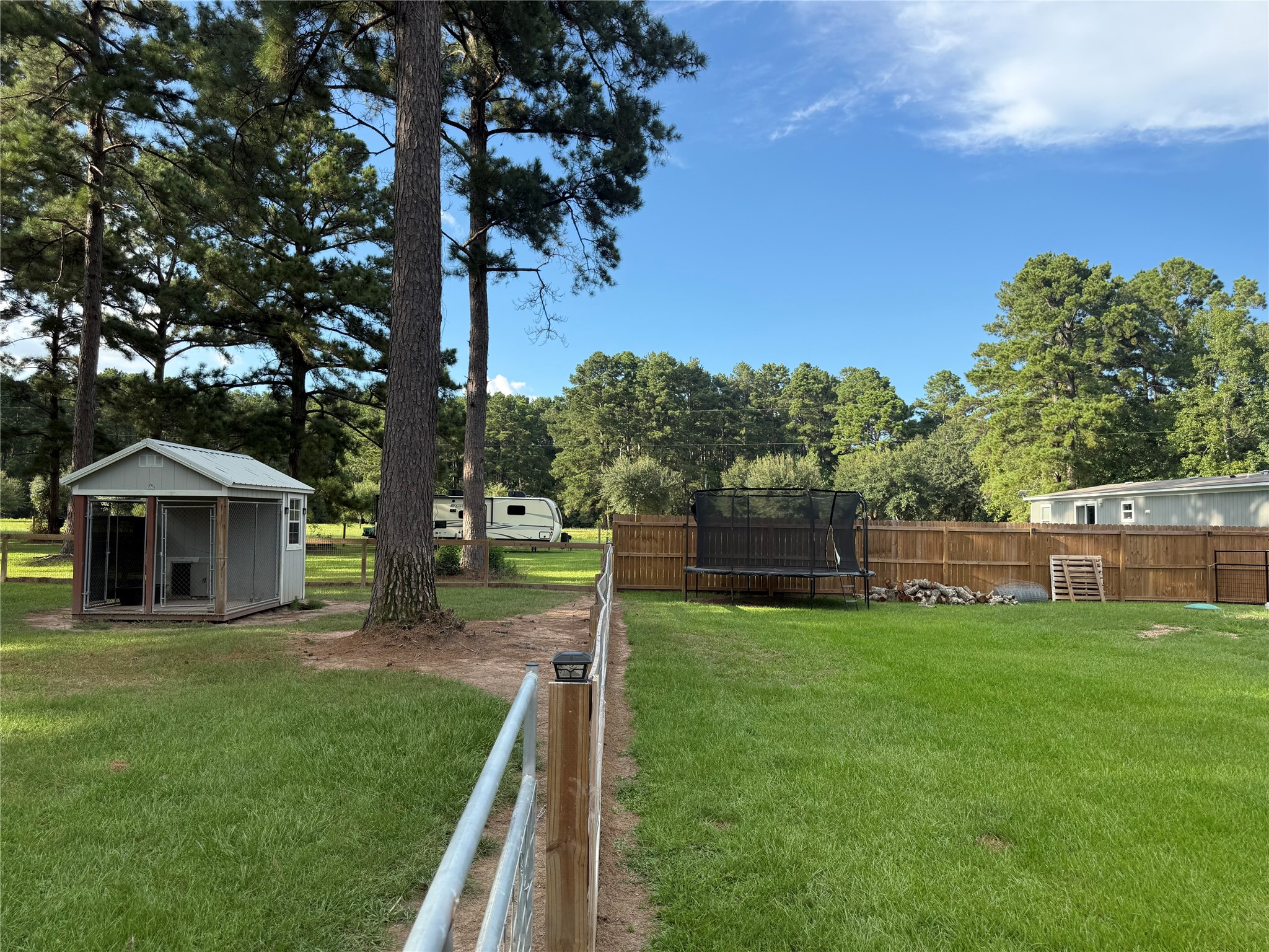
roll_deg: -2.1
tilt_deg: +3.8
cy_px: 476
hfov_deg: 71.6
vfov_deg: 56.8
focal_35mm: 24
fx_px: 880
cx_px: 634
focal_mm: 6.76
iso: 80
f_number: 1.78
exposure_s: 1/1727
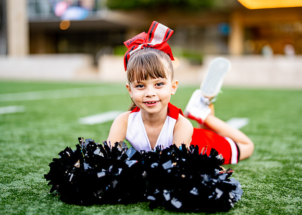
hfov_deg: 34.7
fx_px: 482
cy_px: 106
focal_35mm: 56
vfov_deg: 25.1
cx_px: 165
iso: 125
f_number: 1.2
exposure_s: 1/320
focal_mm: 50
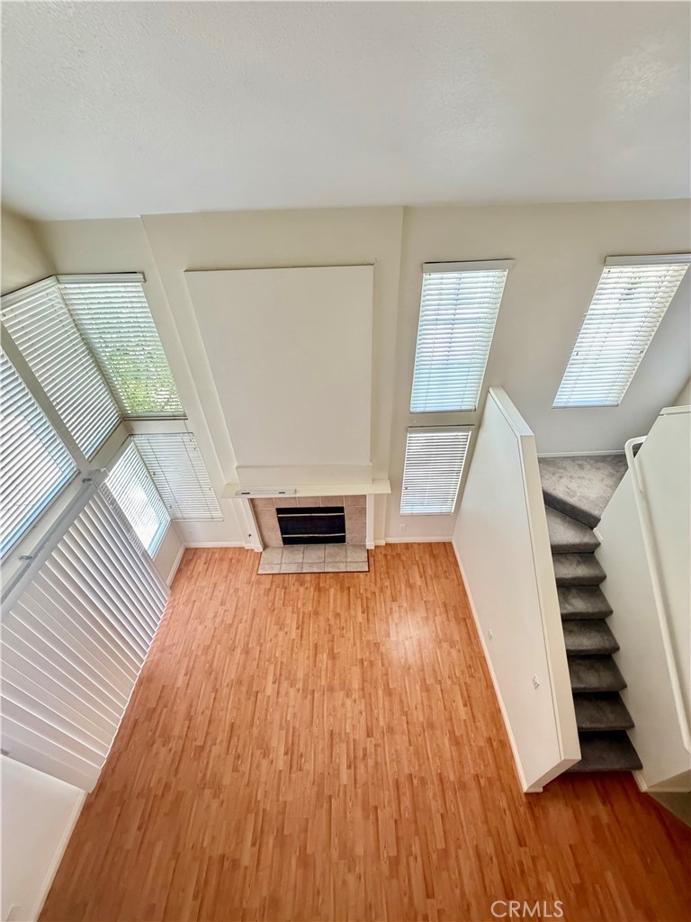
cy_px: 461
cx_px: 346
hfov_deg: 85.7
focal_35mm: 14
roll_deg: +1.7
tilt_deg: -38.7
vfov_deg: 102.1
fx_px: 373
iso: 640
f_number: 2.2
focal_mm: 2.22
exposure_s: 1/60
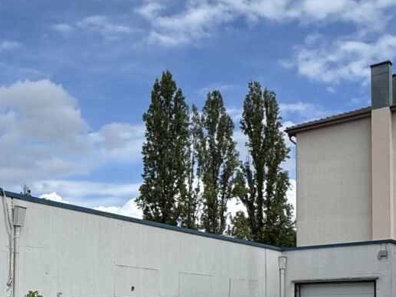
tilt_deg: +2.3
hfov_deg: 32.9
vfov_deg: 25.6
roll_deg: -1.0
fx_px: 618
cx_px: 8
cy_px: 299
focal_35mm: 54
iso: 50
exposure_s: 1/2083
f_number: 2.2
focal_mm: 2.22
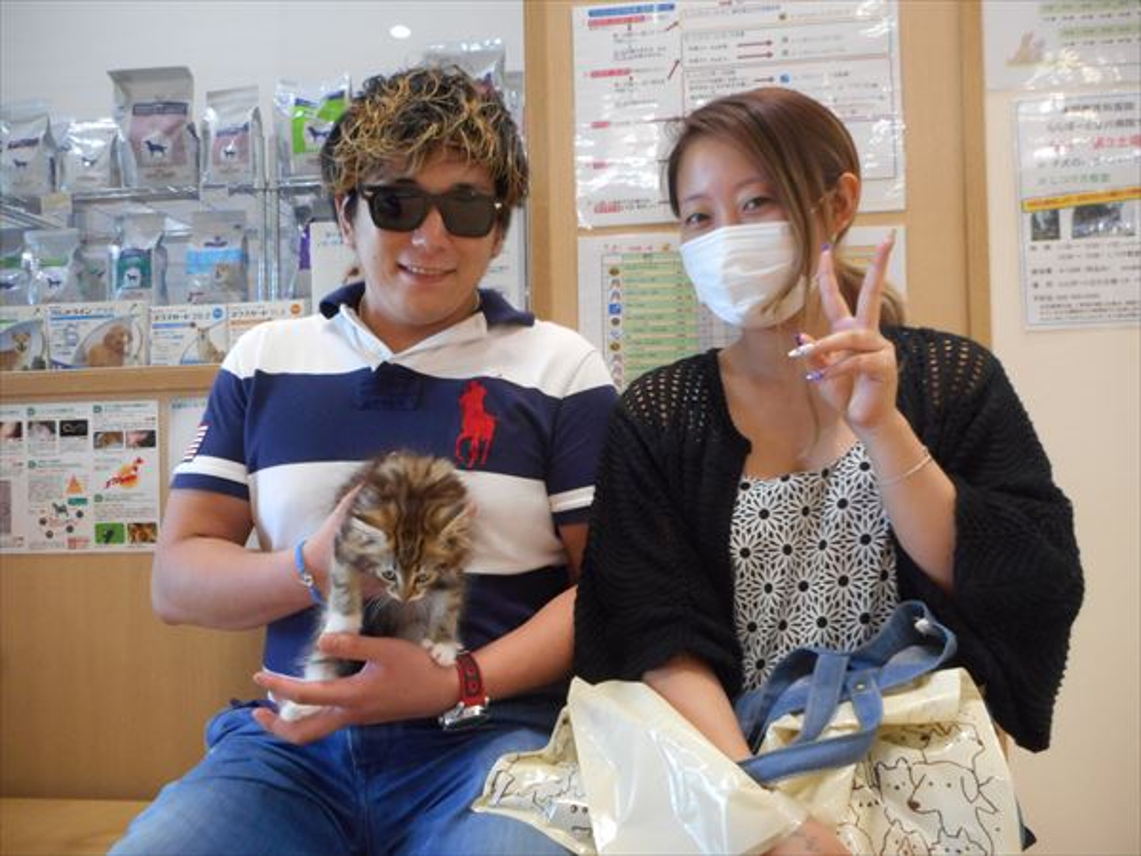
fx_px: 824
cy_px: 428
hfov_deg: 69.4
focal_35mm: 25
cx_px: 570
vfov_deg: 54.9
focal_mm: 4.5
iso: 320
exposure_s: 1/30
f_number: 3.7
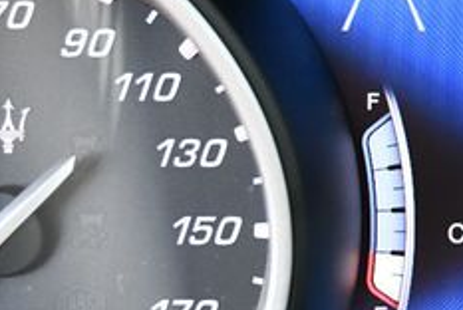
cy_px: 70
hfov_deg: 15.1
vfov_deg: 10.4
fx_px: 1700
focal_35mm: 132
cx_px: 505
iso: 1600
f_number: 4
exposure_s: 1/125
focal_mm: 24
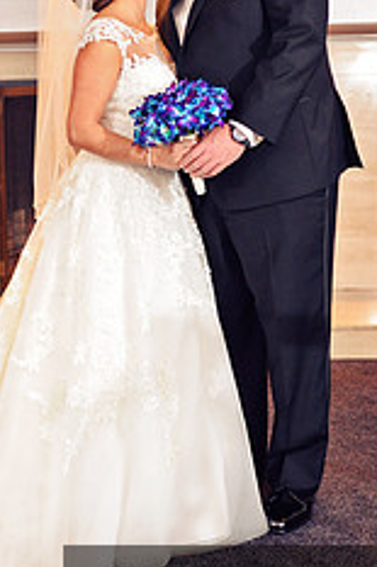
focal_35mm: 58
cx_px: 130
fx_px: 912
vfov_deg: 33.9
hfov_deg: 23.3
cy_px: 148
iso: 2000
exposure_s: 1/125
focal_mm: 30
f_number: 2.8
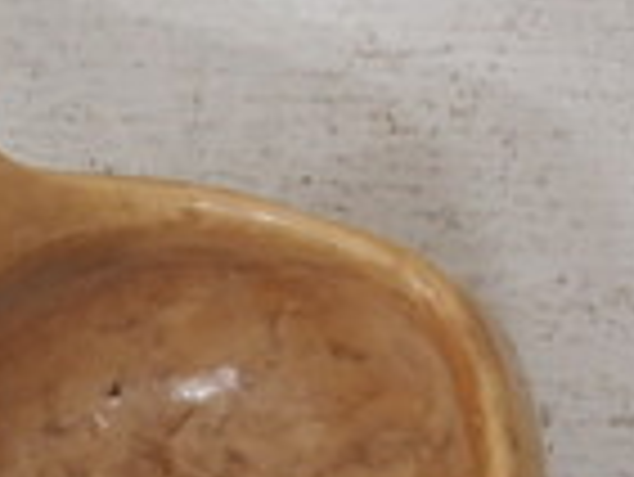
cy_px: 122
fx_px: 2603
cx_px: 661
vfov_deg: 10.4
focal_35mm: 142
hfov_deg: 13.7
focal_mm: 4.5
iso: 125
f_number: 2
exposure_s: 1/60
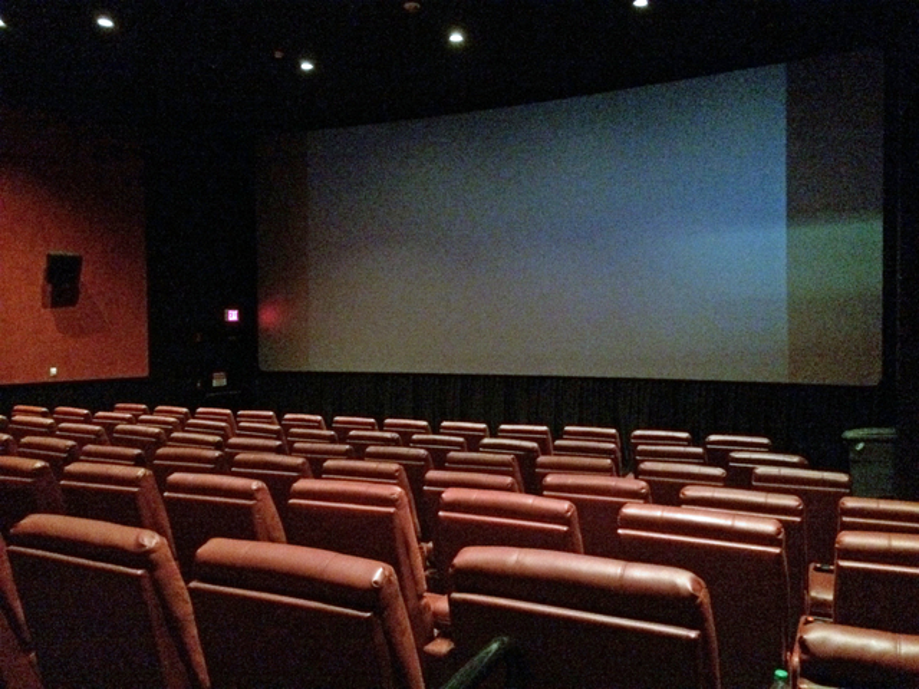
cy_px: 344
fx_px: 796
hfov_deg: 60.0
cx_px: 460
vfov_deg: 46.8
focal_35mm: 30
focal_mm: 4.12
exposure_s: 1/15
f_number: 2.2
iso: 2500
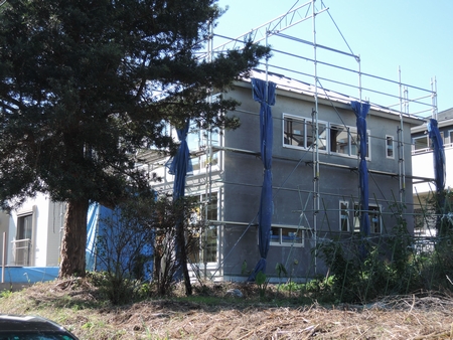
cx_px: 226
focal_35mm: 55
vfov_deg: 26.6
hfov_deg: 34.9
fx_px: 720
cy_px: 170
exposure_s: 1/200
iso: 80
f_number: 4.5
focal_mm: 11.8
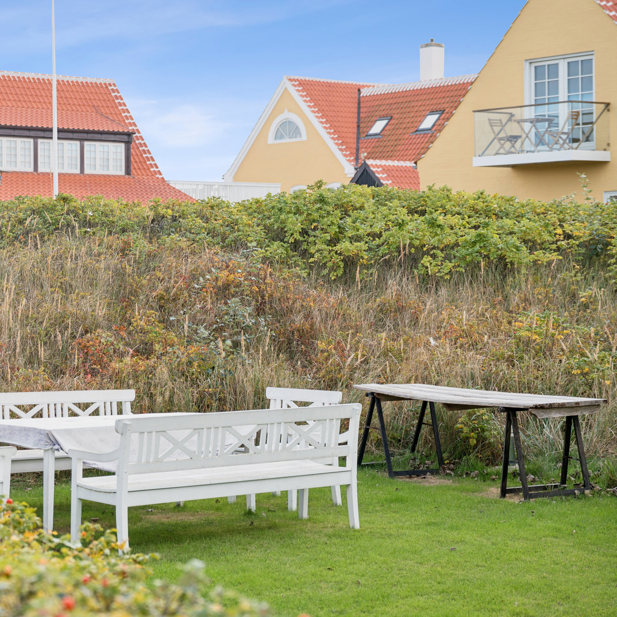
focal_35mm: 90
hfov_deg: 19.2
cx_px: 152
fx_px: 1815
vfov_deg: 19.3
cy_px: 309
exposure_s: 1/500
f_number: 4.5
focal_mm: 70
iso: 200
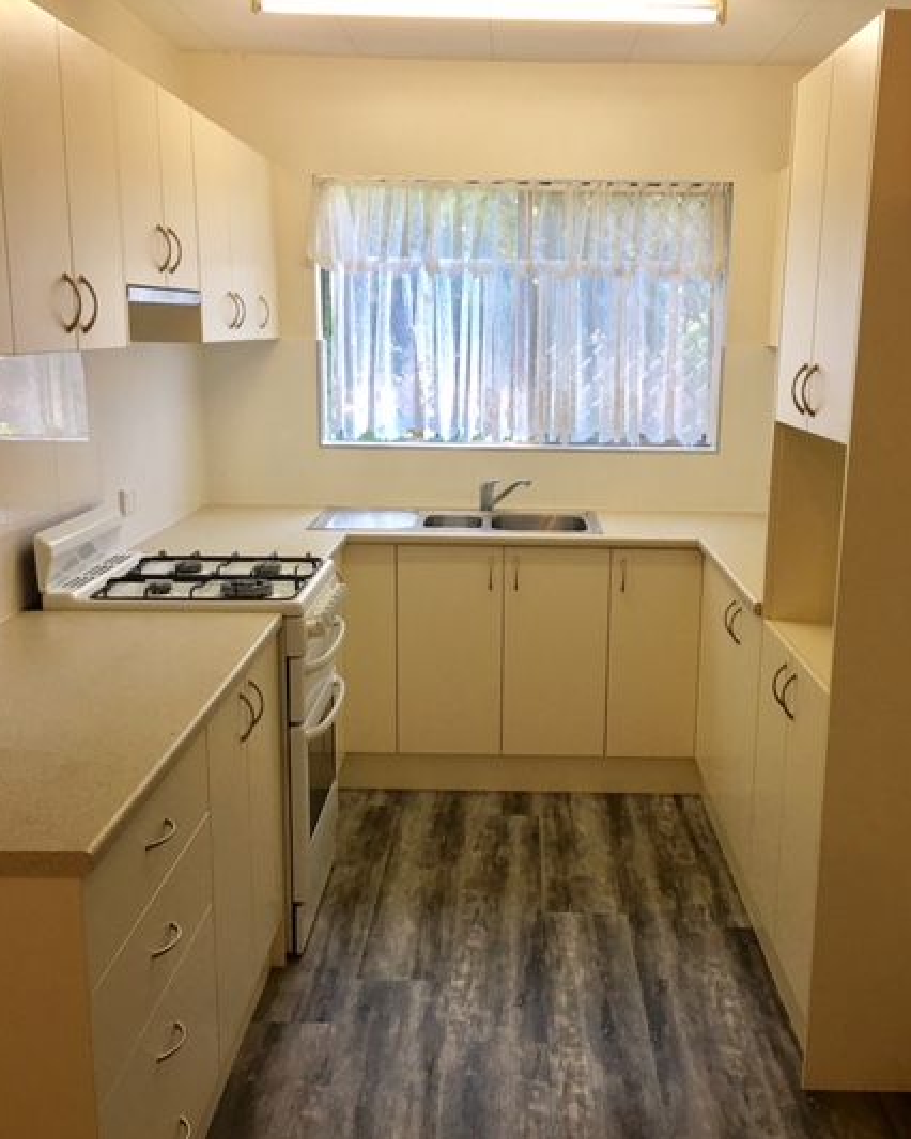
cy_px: 579
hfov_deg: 43.3
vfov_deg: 52.9
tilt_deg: -10.3
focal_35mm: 34
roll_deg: -1.2
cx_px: 505
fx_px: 1147
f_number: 2.2
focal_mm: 4.15
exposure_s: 1/33
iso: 25
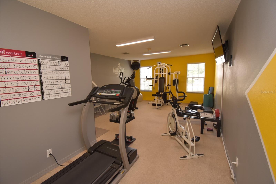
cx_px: 138
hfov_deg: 100.4
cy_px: 92
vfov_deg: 77.3
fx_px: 115
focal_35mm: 15
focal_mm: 10
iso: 800
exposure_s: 1/125
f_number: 5.6
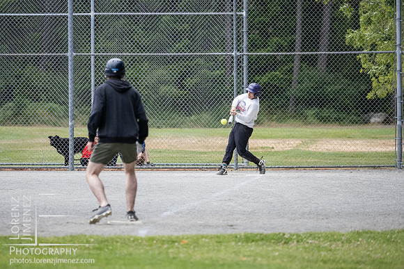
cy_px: 134
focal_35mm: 314
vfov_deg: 4.4
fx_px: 3522
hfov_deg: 6.6
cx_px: 202
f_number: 2.8
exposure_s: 1/1250
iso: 1250
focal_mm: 150
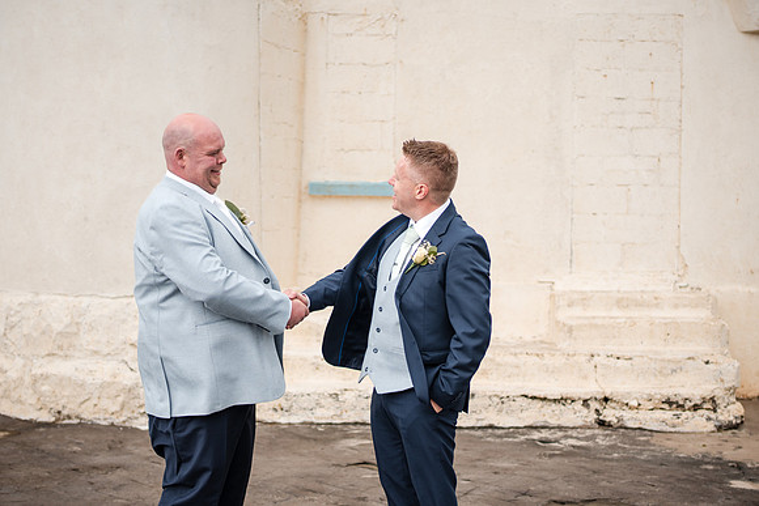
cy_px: 253
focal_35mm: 52
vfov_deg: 26.0
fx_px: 1097
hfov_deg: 38.2
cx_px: 380
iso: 100
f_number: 1.8
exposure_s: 1/2500
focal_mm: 35
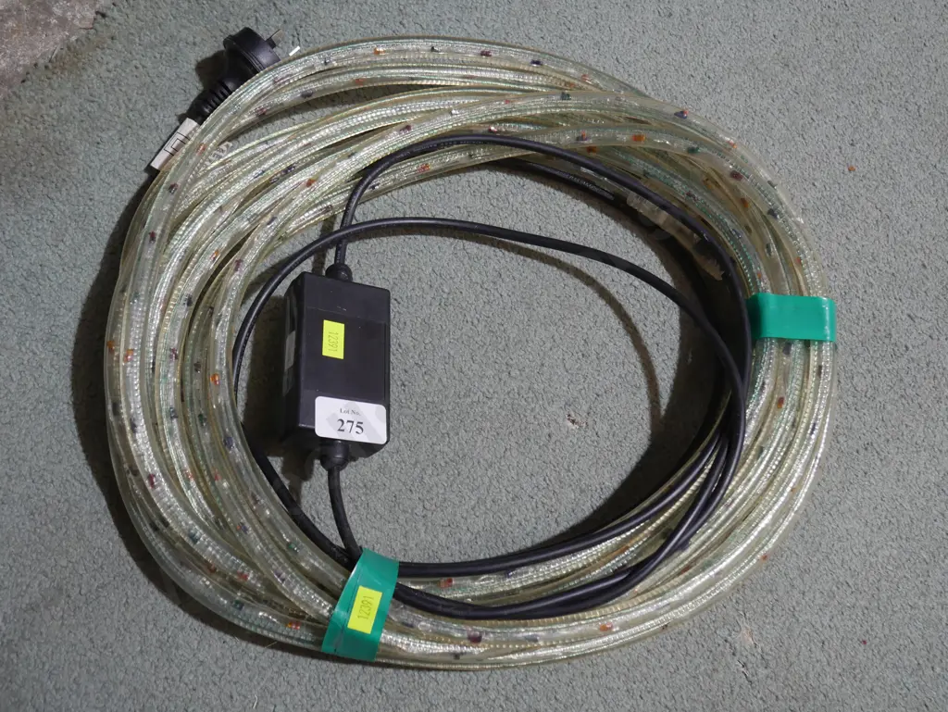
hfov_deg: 44.8
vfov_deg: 34.4
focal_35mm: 42
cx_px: 474
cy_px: 356
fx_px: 1151
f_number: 4.6
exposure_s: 1/60
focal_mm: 21
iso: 640
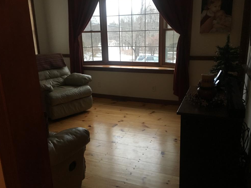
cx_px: 127
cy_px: 95
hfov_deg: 60.0
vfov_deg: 46.8
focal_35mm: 30
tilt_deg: -15.2
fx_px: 217
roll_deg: +1.0
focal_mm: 4.15
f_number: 2.2
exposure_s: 1/15
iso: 200
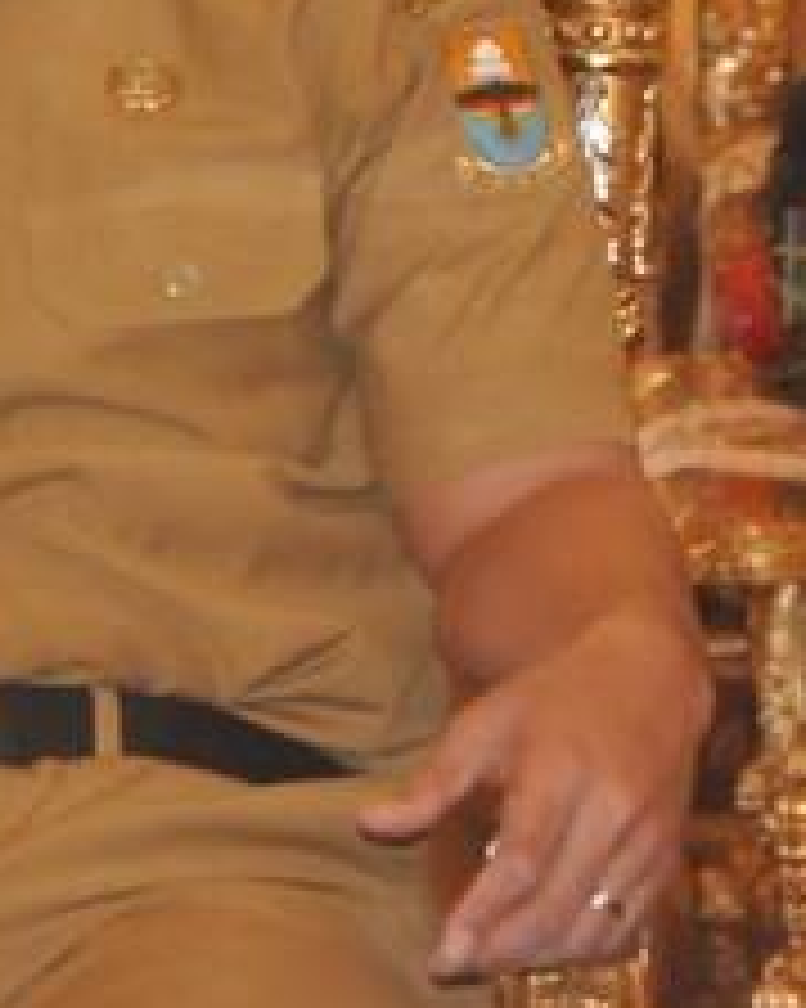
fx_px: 15745
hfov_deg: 2.9
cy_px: -52
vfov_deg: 3.7
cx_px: -41
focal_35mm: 528
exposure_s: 1/60
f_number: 5.6
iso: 3200
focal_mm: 105
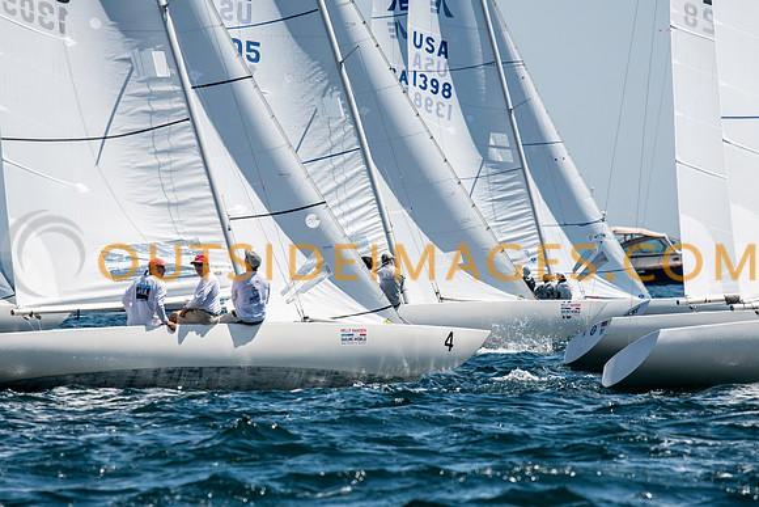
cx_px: 380
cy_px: 254
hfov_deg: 4.6
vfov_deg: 3.1
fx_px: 9489
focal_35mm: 450
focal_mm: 300
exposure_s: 1/3200
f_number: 5.6
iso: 320
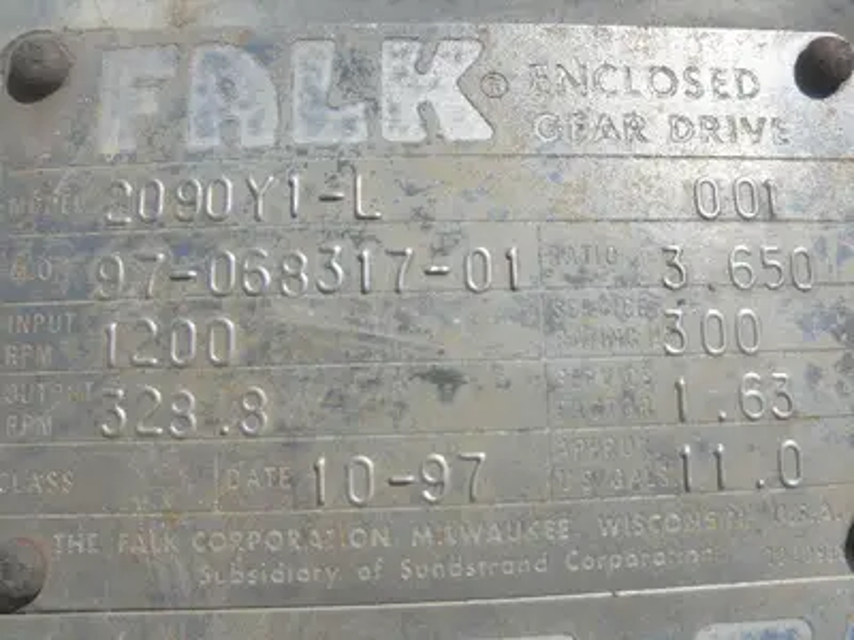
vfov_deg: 49.7
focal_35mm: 28
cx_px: 427
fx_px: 691
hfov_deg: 63.4
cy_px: 320
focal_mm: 5
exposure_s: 1/250
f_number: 8.5
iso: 64
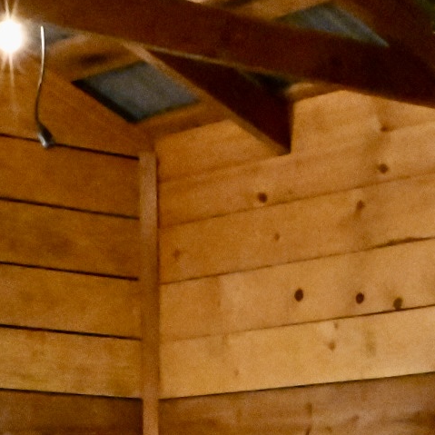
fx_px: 1962
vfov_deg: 11.7
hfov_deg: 12.6
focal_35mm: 138
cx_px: 292
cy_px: 787
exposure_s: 1/20
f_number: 22
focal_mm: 24
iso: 25600
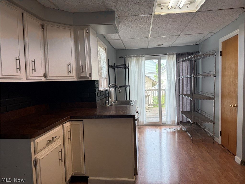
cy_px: 92
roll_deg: +2.2
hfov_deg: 71.6
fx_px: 170
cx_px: 122
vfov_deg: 56.8
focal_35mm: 24
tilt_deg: -3.9
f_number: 1.78
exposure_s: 1/192
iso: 100
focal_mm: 6.76
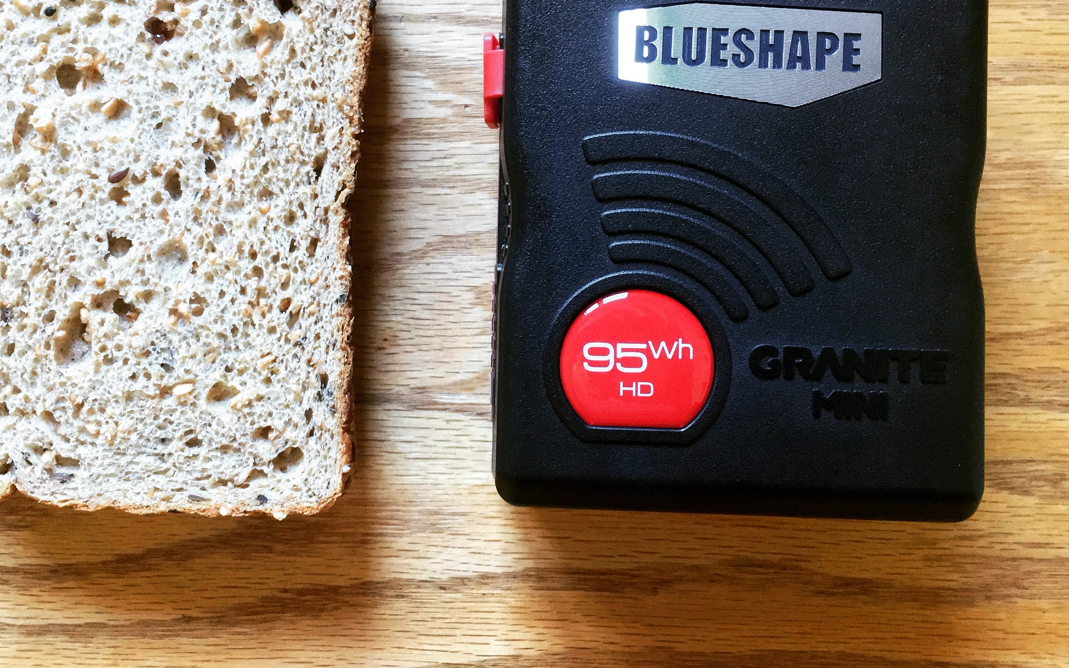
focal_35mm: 43
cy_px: 221
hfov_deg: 46.0
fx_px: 1253
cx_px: 446
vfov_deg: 29.6
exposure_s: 1/24
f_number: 2.2
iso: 200
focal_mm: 4.15
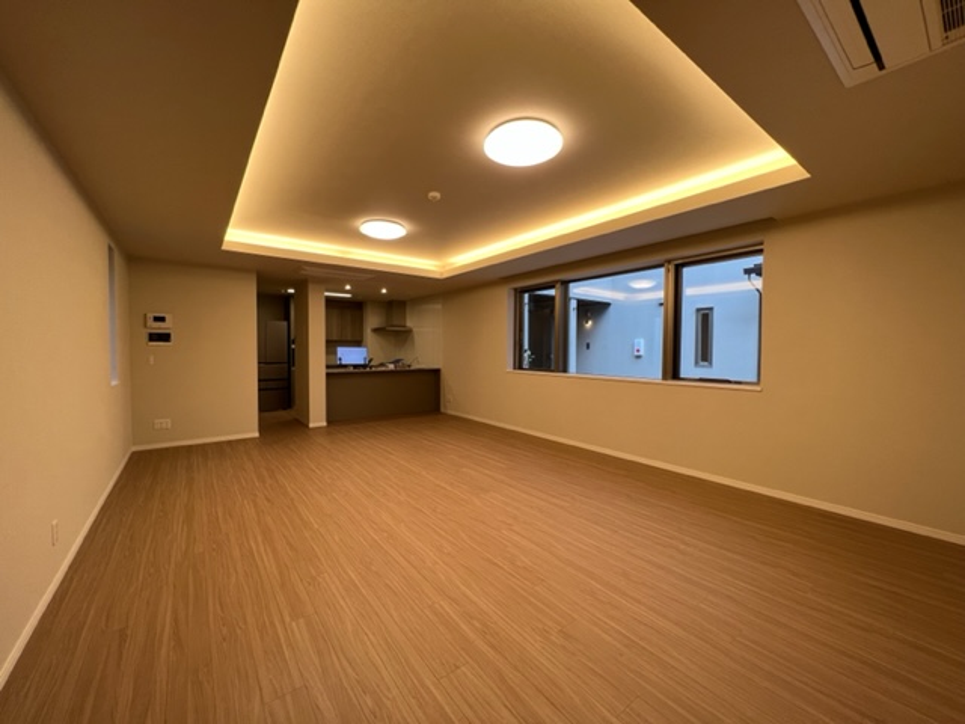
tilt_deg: -1.4
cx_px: 482
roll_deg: +0.0
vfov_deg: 89.9
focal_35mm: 13
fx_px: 362
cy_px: 362
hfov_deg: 106.2
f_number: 1.8
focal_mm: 1.57
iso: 100
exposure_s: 1/100
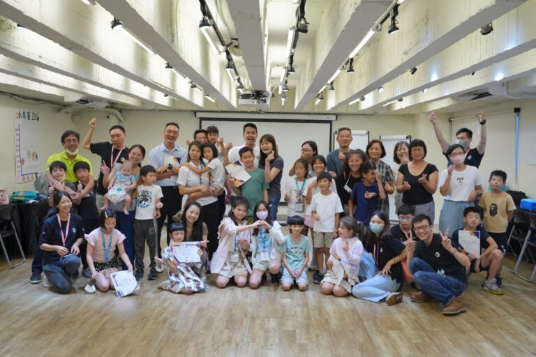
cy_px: 178
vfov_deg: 36.9
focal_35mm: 36
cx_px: 268
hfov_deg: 53.1
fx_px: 536
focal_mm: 36
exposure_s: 1/125
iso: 1000
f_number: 5.6
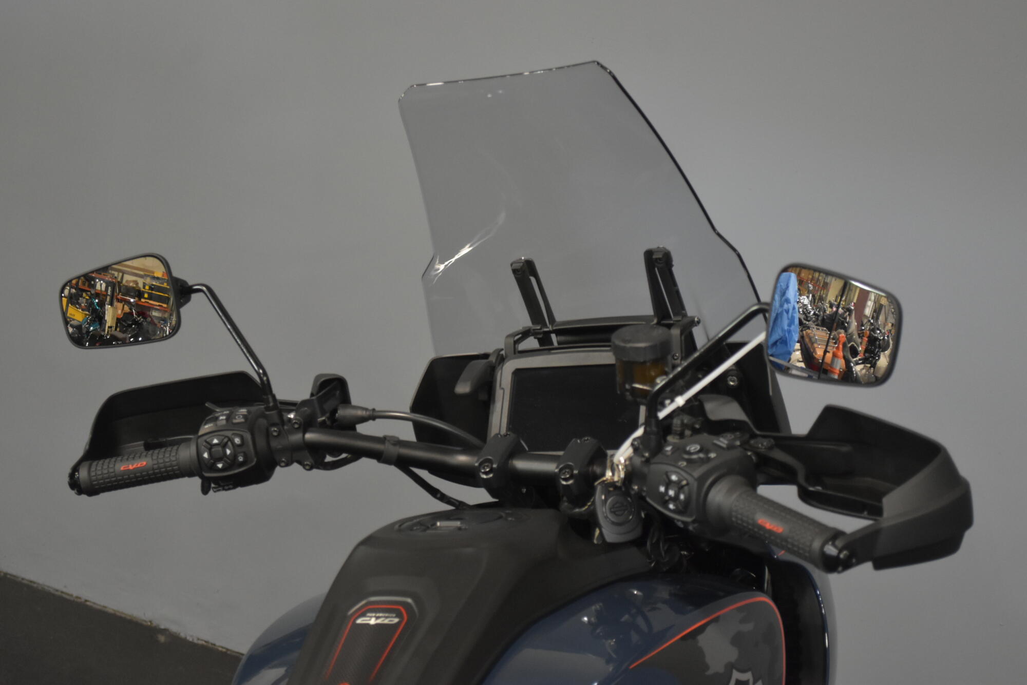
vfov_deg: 20.6
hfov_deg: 30.5
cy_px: 342
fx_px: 1883
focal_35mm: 66
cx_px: 514
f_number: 5.3
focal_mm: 44
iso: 1600
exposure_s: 1/30
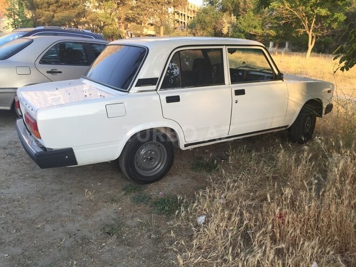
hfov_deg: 61.7
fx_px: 298
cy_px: 134
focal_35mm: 29
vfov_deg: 48.2
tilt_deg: -15.6
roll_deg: +0.2
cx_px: 178
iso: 32
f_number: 2.2
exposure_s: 1/104
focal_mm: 4.15
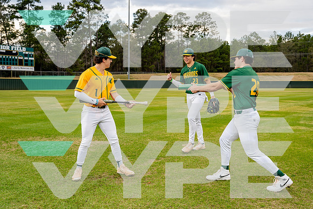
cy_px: 104
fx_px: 349
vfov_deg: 33.3
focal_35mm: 40
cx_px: 156
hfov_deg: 48.3
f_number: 5.6
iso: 400
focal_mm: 40
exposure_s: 1/250
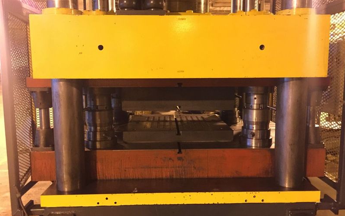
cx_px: 173
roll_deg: +1.0
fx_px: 292
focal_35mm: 31
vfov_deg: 40.6
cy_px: 108
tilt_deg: -7.5
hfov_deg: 61.2
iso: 250
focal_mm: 4.15
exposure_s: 1/4
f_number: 2.2
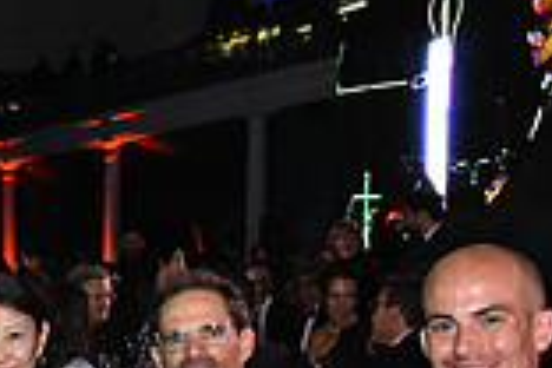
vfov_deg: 14.0
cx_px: -159
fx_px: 1454
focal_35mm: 95
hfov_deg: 19.8
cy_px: 451
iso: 8000
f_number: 5.6
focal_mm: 25.5
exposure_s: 1/125
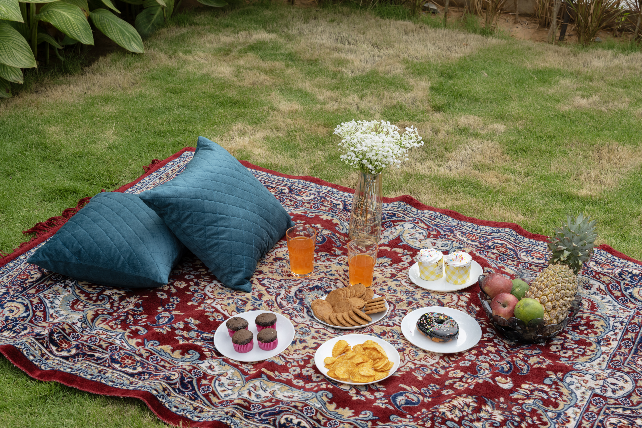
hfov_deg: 38.2
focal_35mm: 52
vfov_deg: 26.0
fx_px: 927
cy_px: 214
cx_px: 321
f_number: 10
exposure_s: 1/250
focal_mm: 52
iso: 100
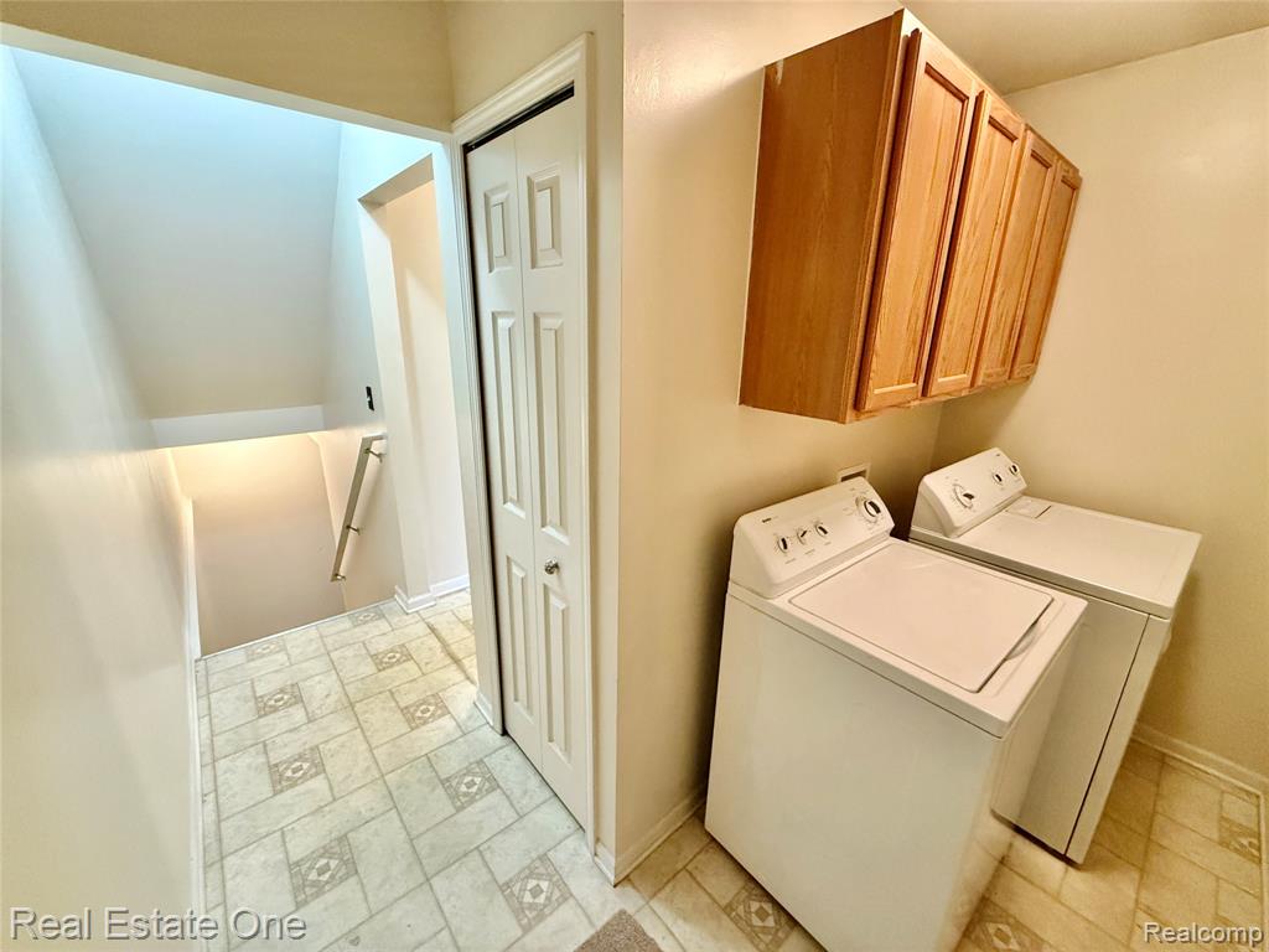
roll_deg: -1.1
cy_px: 476
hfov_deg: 102.1
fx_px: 513
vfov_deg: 85.7
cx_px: 634
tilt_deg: -17.5
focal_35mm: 14
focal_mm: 2.22
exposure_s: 1/60
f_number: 2.2
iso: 640
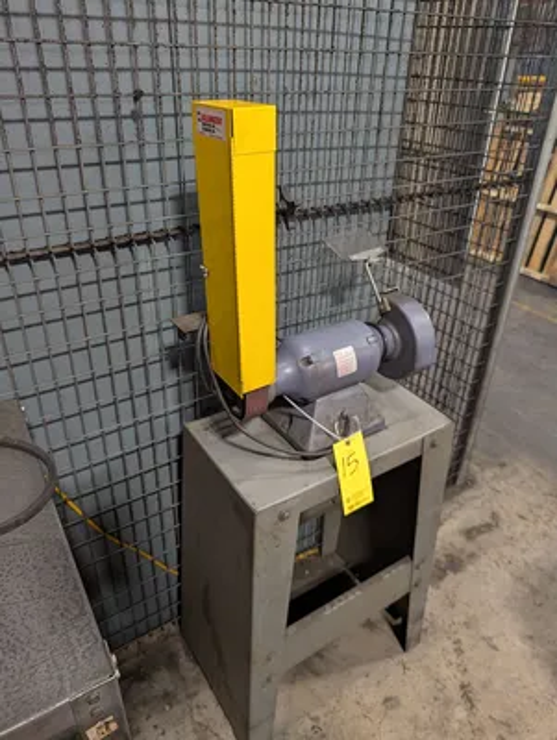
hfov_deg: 56.9
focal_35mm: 24
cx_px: 278
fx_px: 514
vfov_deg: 71.5
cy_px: 370
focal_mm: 6.9
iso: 937
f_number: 1.68
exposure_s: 1/177
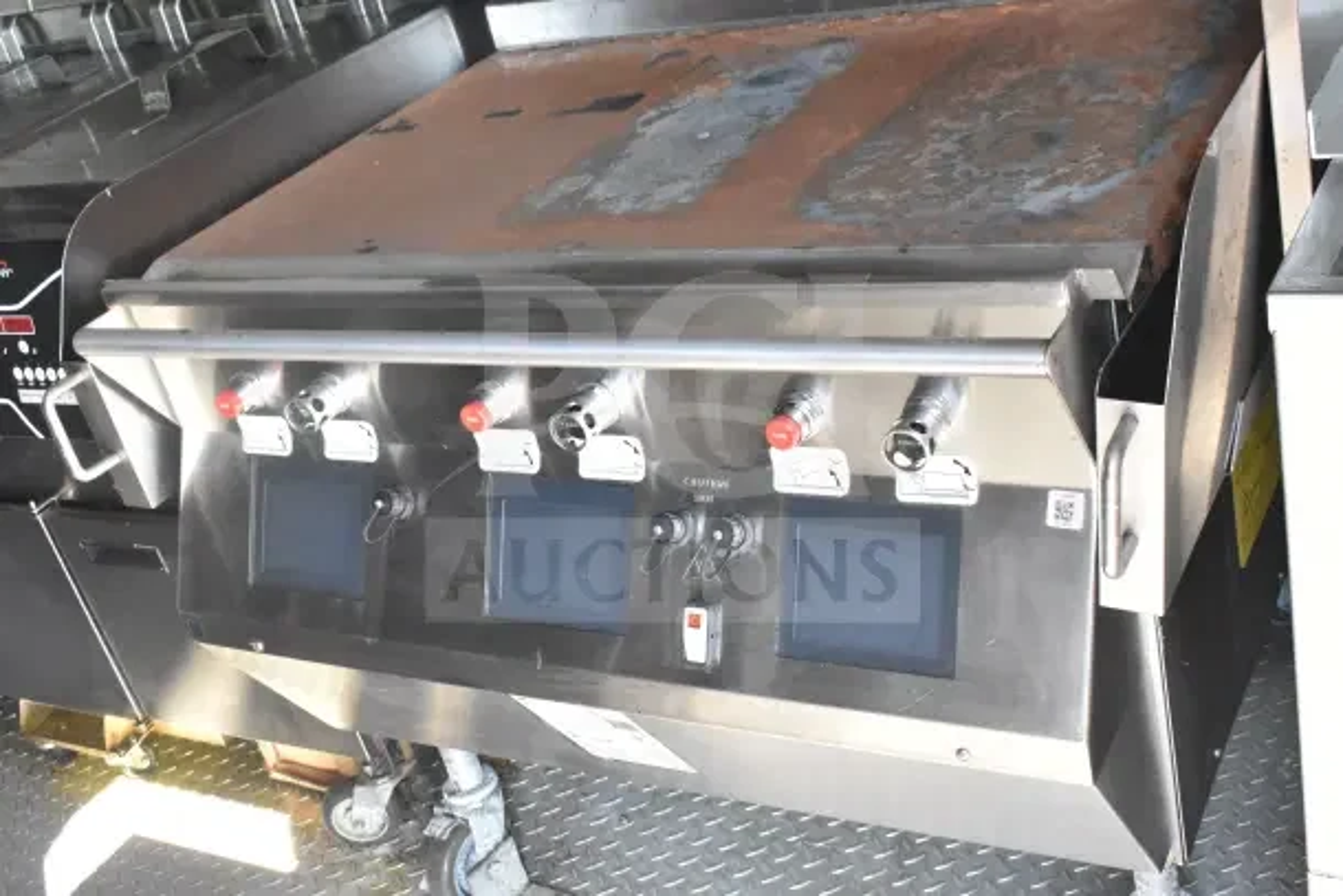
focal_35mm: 44
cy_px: 448
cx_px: 672
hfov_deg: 45.0
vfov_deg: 30.9
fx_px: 1623
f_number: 7.1
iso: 6400
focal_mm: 29
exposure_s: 1/200
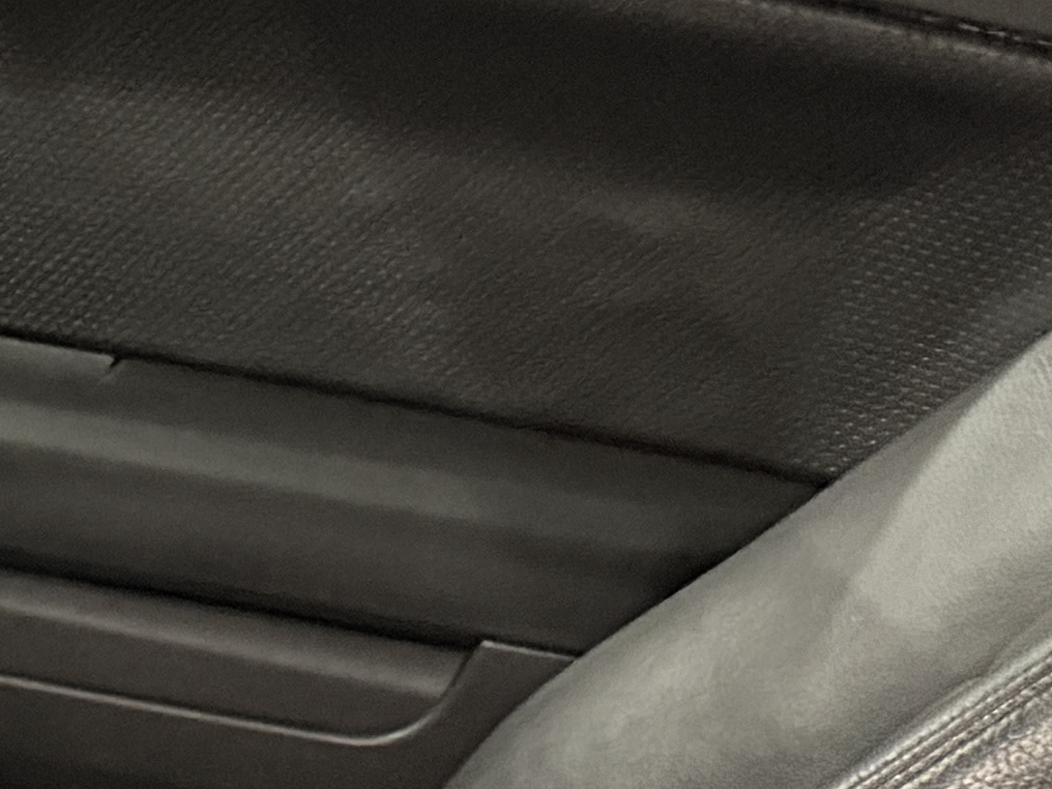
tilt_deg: -36.1
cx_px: -1533
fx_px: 3829
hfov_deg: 12.2
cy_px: 1563
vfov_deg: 10.8
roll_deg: +2.0
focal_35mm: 126
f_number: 1.78
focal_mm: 6.76
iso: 800
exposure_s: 1/41
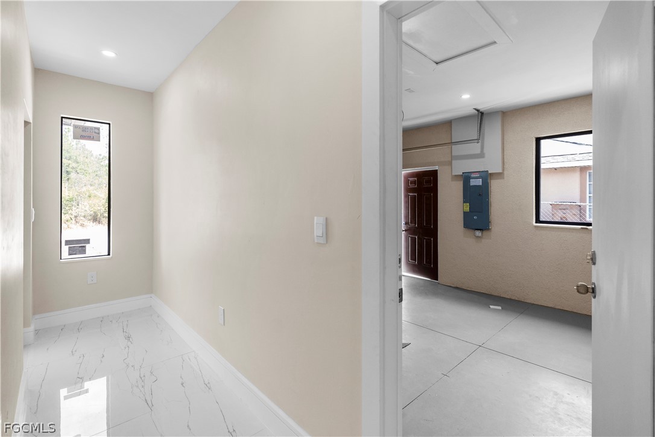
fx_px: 291
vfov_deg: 73.7
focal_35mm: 16
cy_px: 218
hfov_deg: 96.7
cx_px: 328
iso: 640
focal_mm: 16
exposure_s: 1/160
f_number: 4
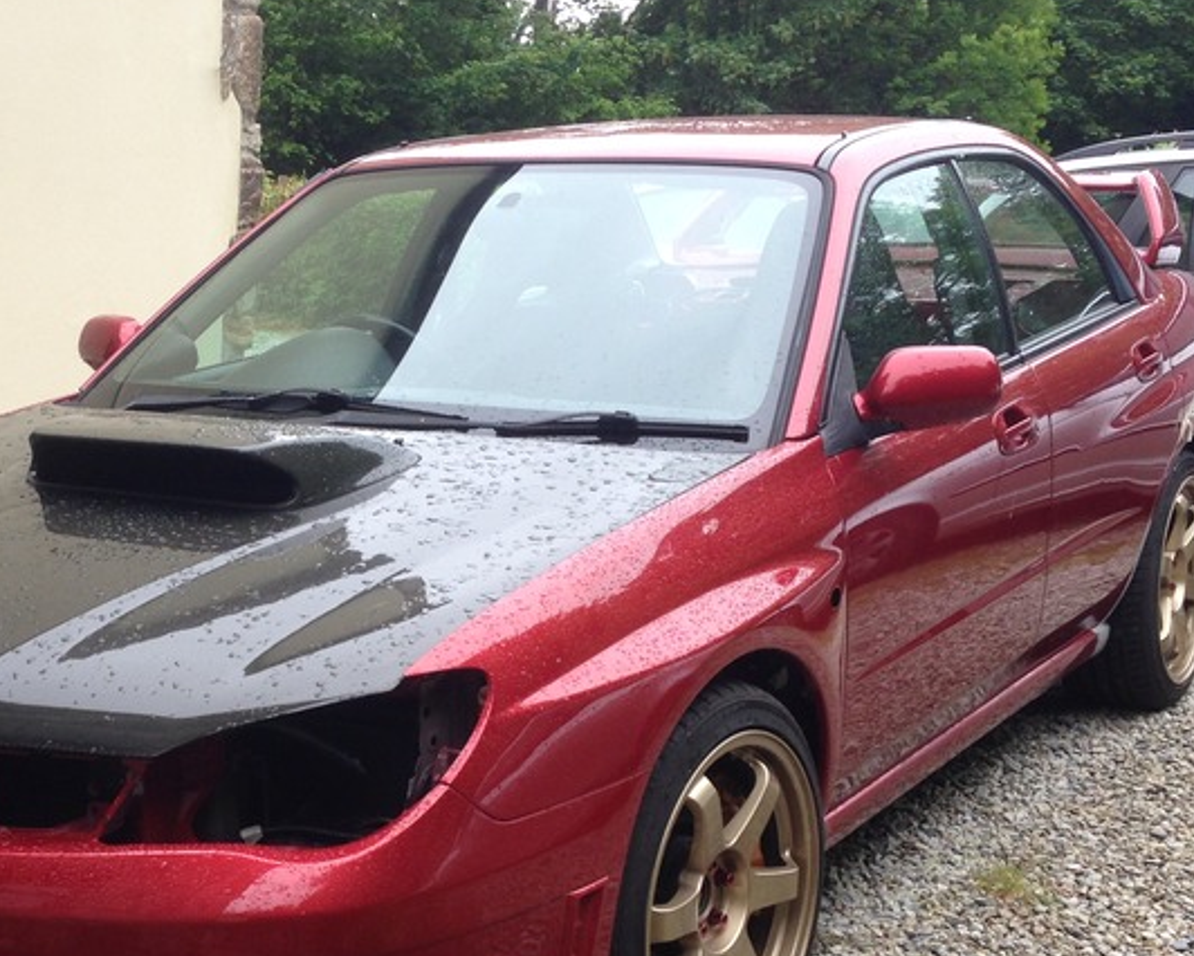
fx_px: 2192
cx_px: 341
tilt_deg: -10.3
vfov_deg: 24.6
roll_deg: -1.9
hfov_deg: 30.1
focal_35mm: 62
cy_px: 581
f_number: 2.4
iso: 50
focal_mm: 4.12
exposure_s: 1/279
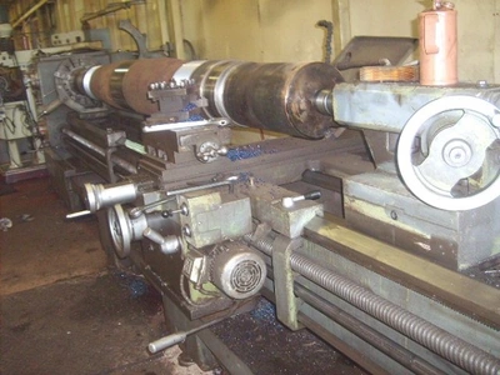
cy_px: 188
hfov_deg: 52.6
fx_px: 506
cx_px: 250
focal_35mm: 35
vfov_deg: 40.7
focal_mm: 5.8
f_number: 2.8
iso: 193
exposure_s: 1/45
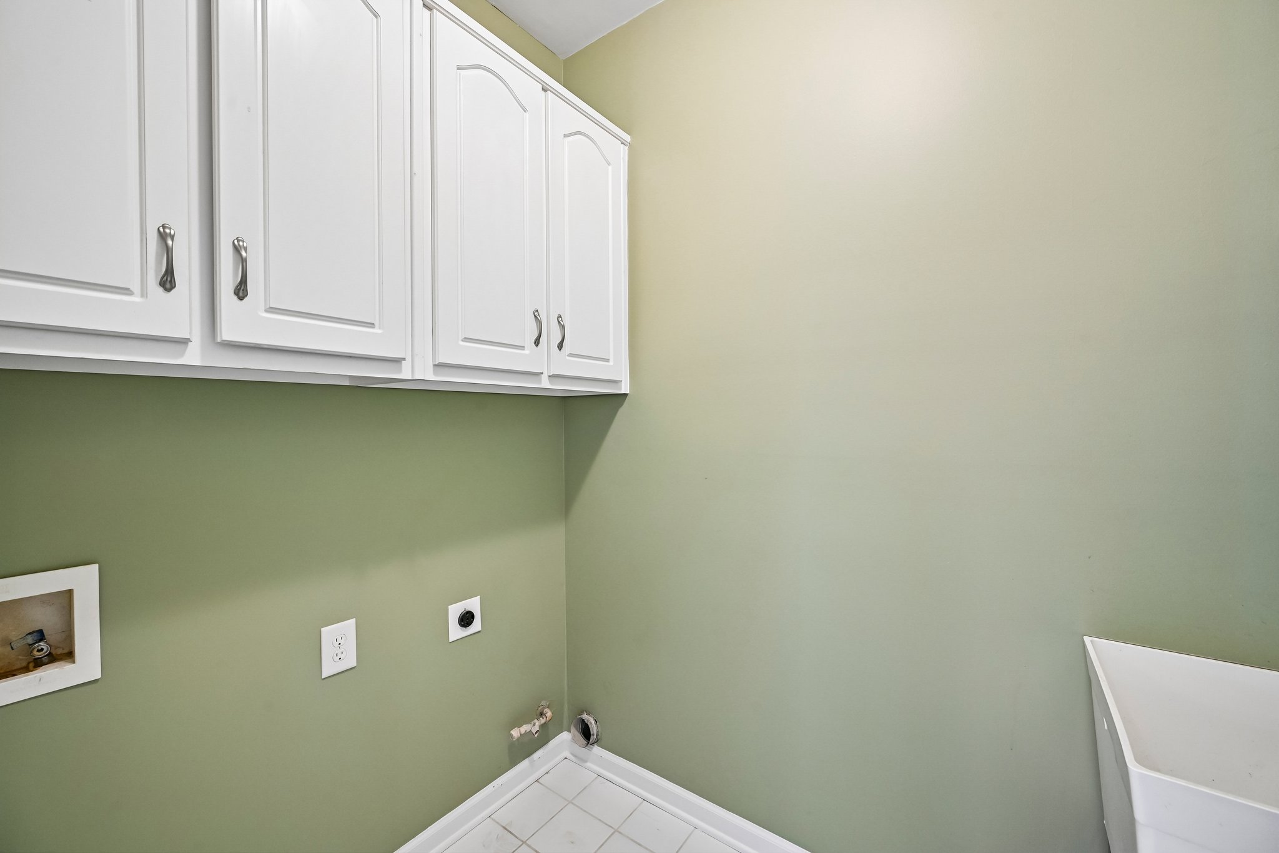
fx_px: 497
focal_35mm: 14
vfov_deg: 81.2
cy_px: 426
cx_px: 640
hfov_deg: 104.3
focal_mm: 14
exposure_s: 1/15
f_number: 8
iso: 1100
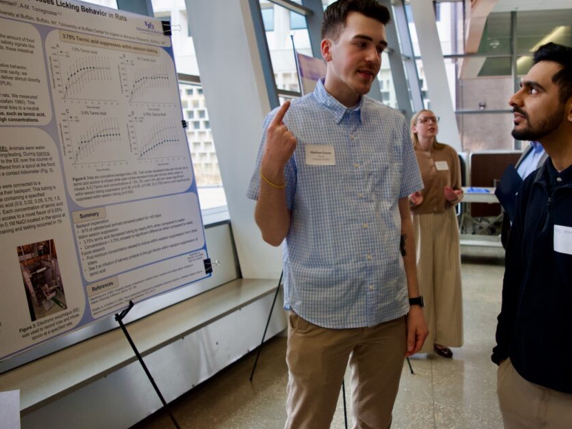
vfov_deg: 44.1
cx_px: 317
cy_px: 198
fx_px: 529
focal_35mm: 32
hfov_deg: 56.7
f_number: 3.5
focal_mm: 18
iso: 1250
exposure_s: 1/500
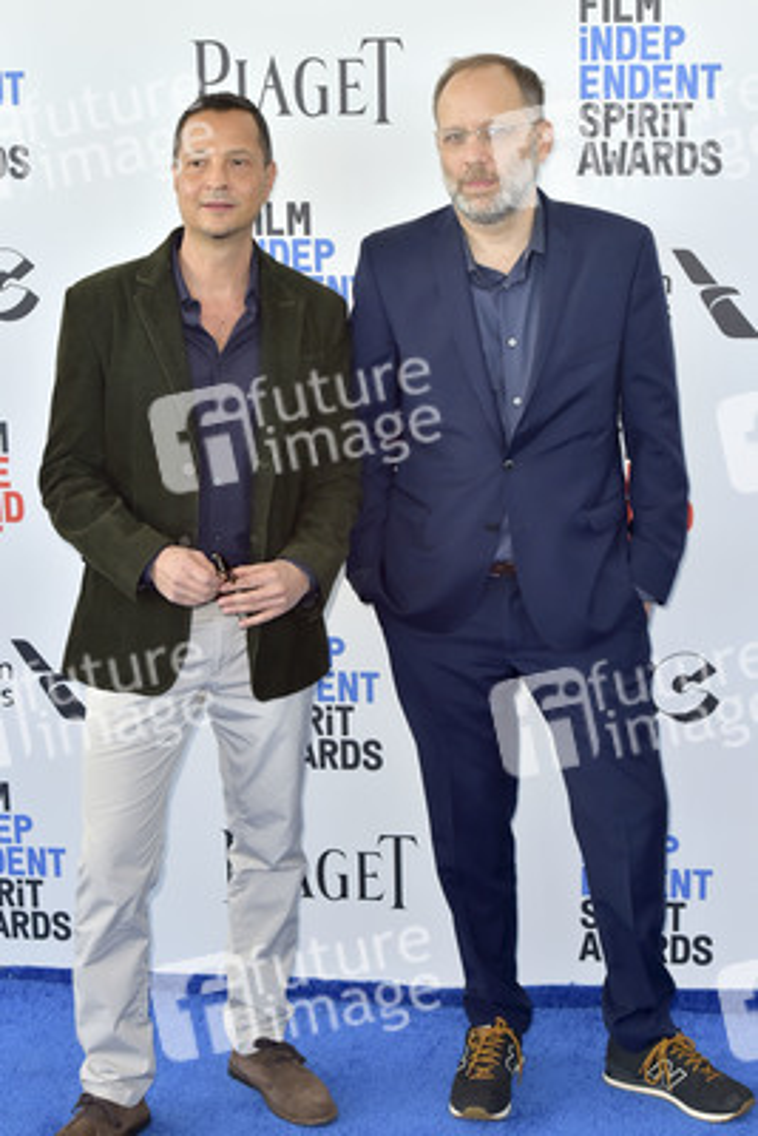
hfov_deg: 19.5
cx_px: 379
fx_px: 2209
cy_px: 568
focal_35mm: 70
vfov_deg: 28.8
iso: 500
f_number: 6.3
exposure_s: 1/320
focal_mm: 70
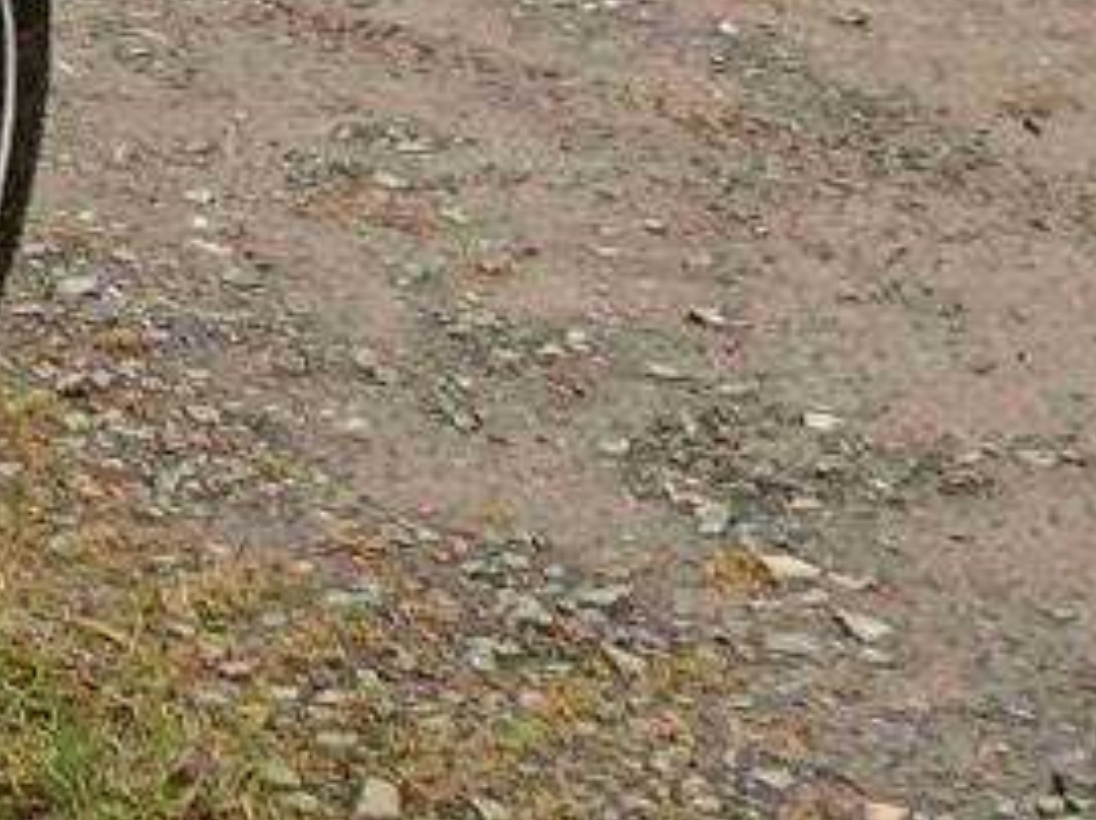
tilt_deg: -12.5
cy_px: -670
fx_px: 5852
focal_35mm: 185
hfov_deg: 9.9
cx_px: -1076
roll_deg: -0.2
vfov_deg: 7.8
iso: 25
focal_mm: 4.25
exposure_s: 1/333
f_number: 1.8
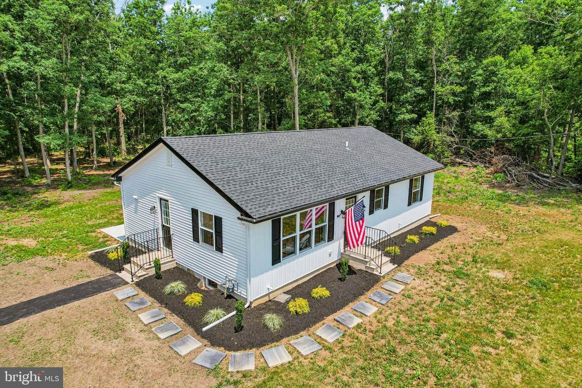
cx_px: 291
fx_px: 356
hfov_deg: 78.6
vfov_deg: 57.2
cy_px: 194
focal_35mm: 22
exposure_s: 1/2500
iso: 110
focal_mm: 8.4
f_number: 2.8
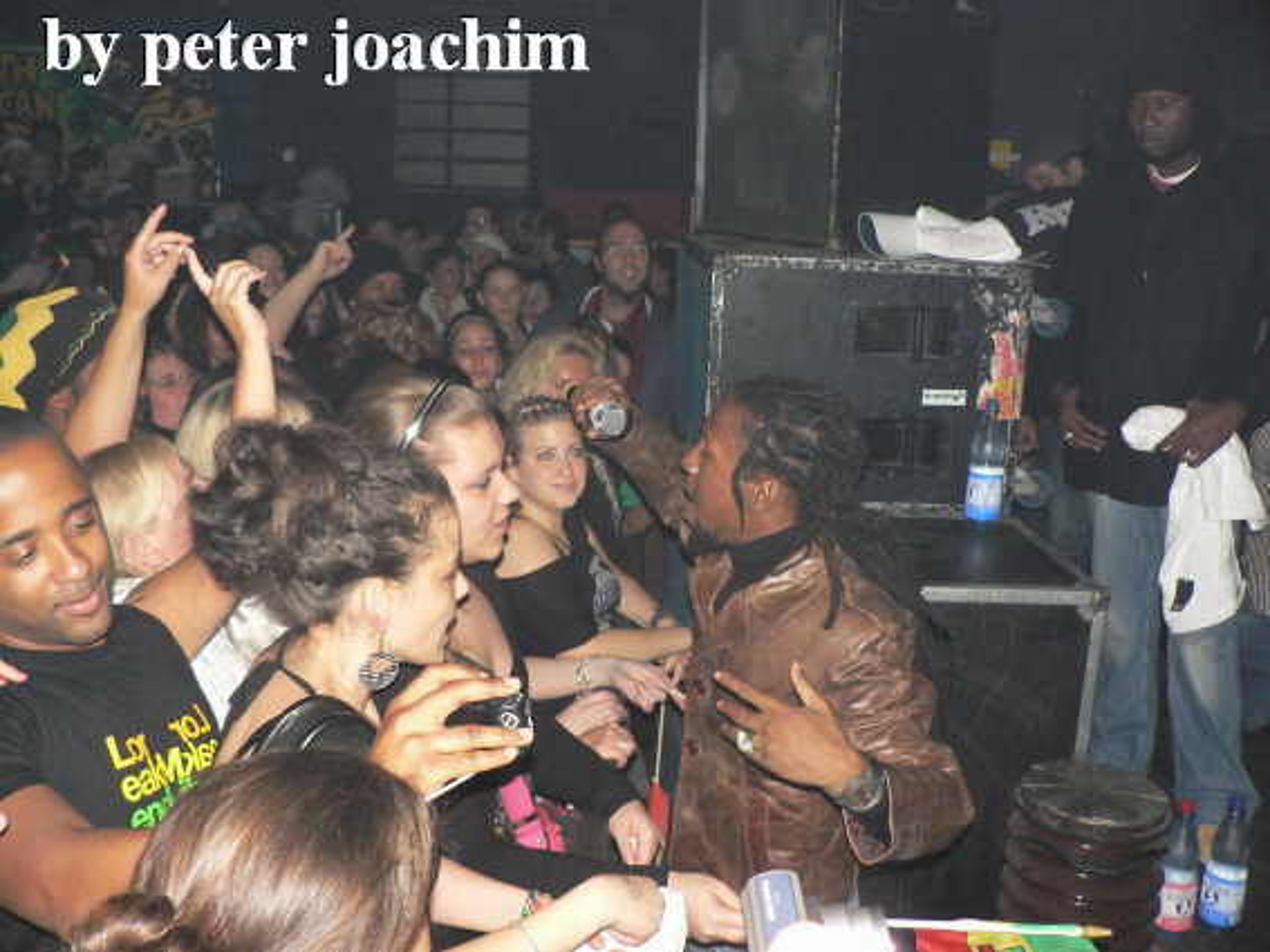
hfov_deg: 52.6
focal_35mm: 35
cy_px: 476
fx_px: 1284
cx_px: 635
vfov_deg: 40.7
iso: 300
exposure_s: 1/60
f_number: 2.8
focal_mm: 6
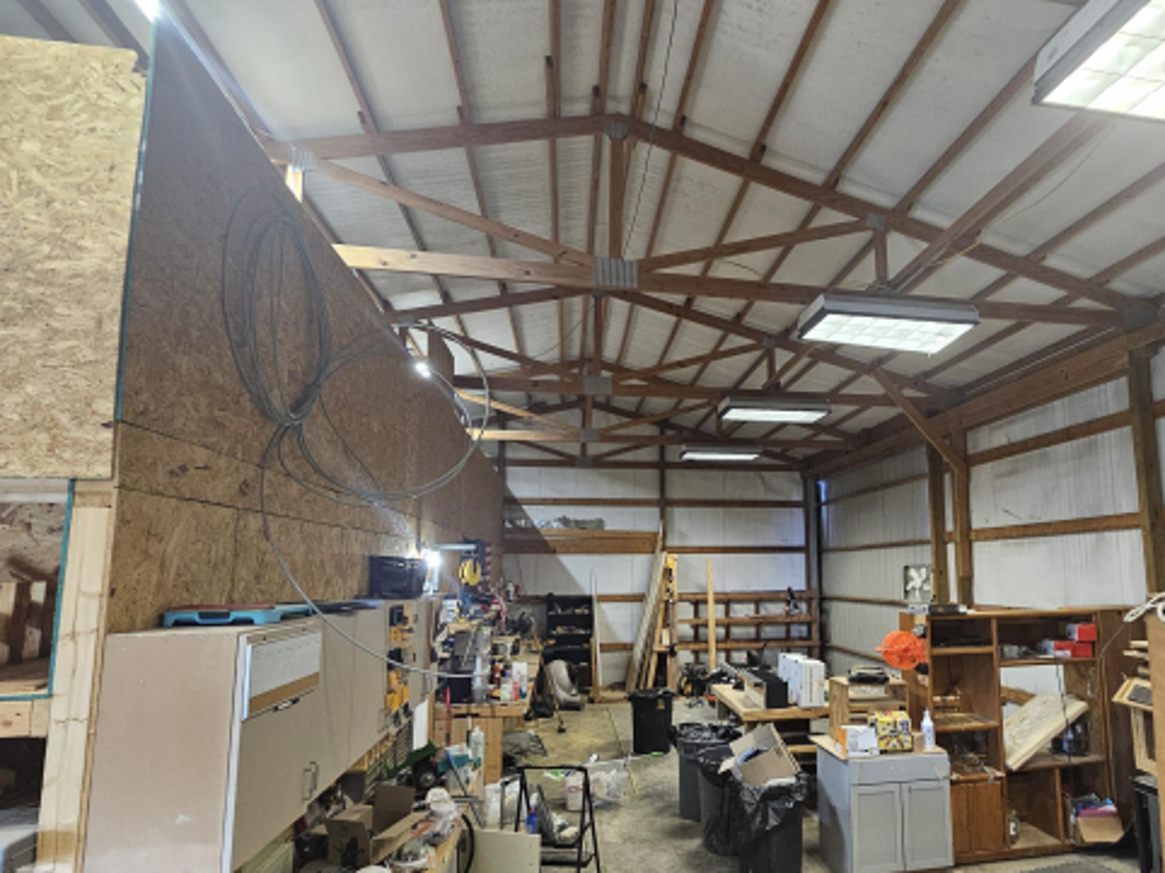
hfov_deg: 86.6
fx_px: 605
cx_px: 702
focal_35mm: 18
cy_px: 496
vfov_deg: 71.2
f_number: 2.2
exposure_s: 1/30
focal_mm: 2.2
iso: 320
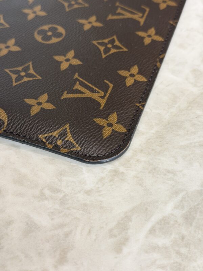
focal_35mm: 48
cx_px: 102
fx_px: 375
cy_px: 136
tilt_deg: -49.8
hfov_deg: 30.3
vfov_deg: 39.7
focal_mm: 6.76
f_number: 1.78
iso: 125
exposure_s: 1/60
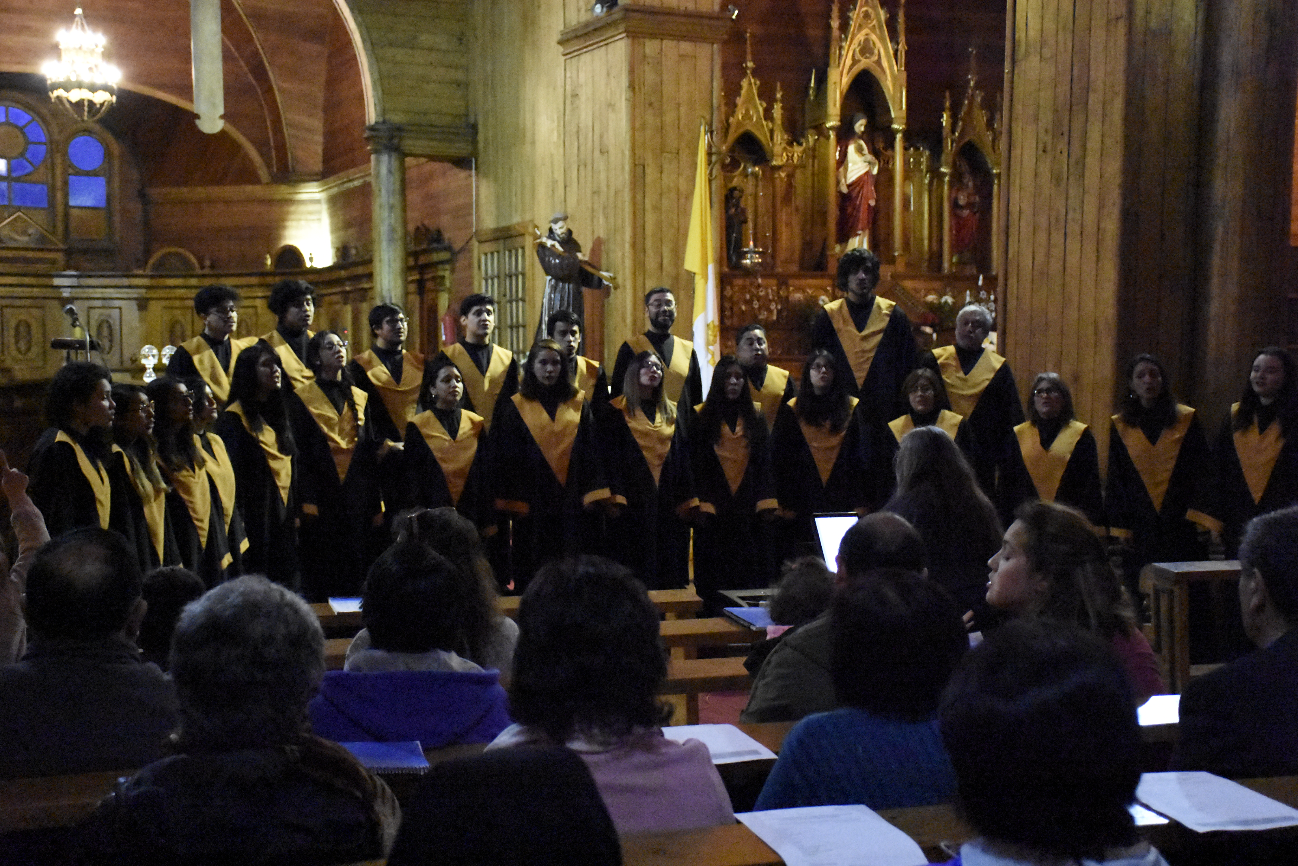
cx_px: 649
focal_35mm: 57
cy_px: 433
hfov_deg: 35.0
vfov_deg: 23.8
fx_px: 2056
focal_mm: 38
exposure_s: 1/160
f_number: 4.2
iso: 25600
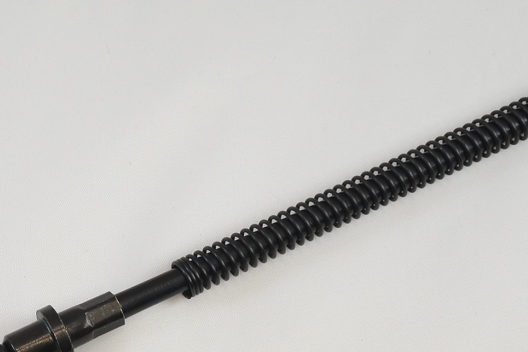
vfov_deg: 13.2
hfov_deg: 19.7
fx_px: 1511
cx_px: 140
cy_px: 292
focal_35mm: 103
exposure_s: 1/160
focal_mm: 18.9
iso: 400
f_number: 4.5
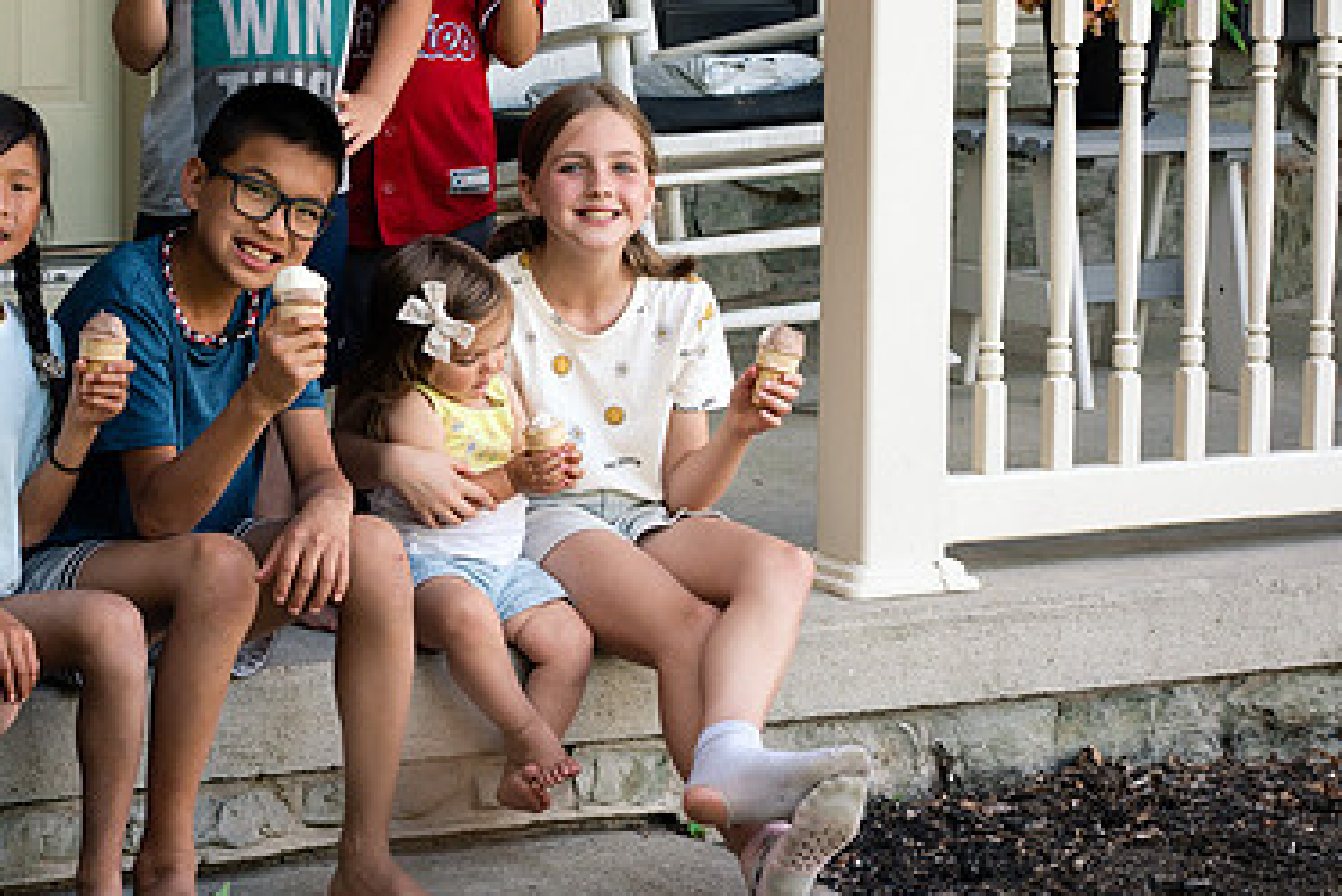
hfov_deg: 15.5
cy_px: 250
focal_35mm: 132
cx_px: 428
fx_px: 4922
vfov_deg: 10.4
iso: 640
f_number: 6.3
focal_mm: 85
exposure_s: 1/250
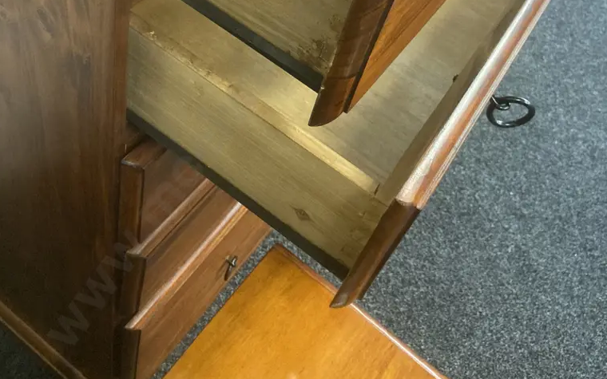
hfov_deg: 49.3
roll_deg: -17.5
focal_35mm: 40
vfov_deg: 30.2
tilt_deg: -43.3
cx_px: 302
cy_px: 18
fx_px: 662
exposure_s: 1/33
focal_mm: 3.99
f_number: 1.8
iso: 320
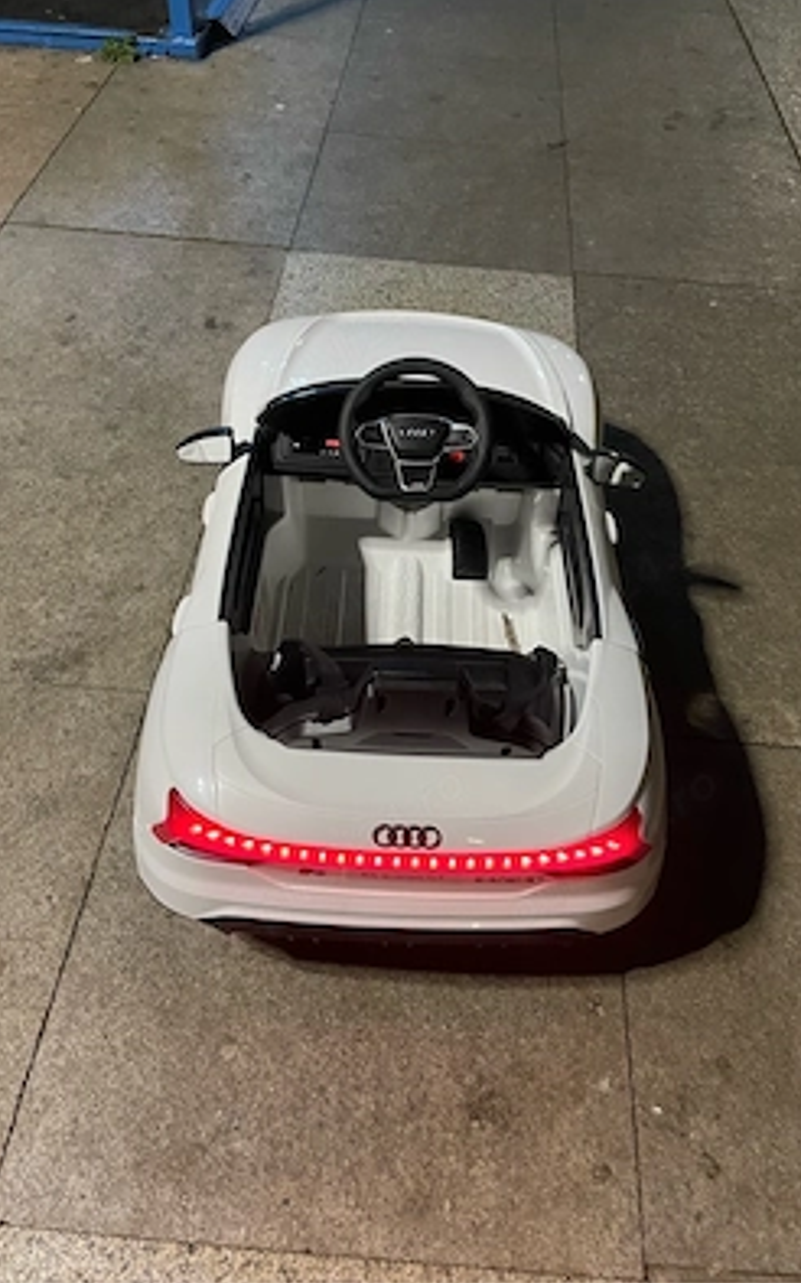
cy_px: 635
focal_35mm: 28
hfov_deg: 44.5
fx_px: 979
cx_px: 423
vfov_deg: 66.5
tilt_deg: -48.3
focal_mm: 4.2
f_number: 1.6
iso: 400
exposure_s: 1/33
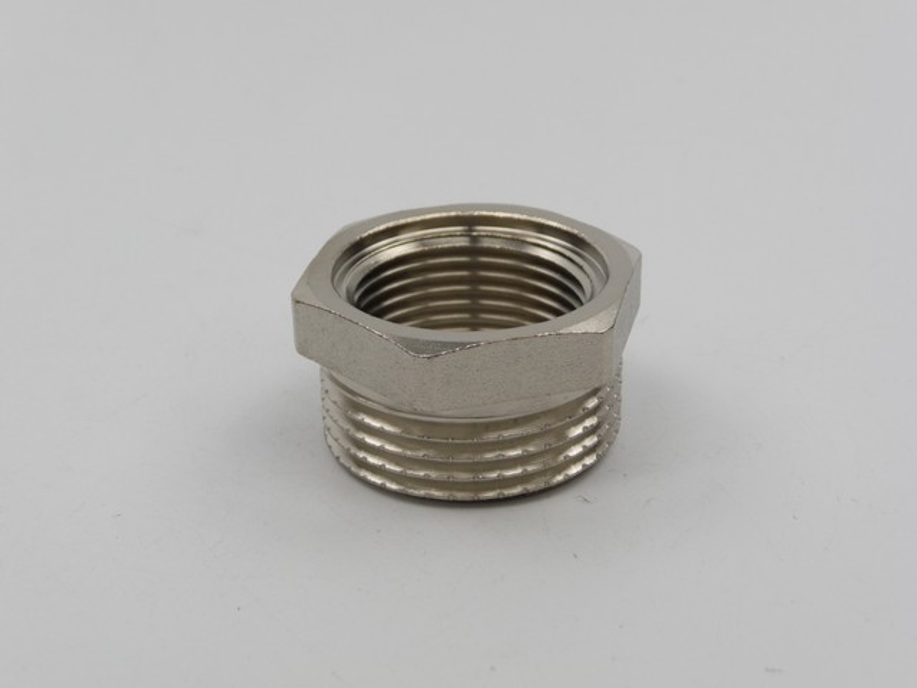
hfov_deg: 31.2
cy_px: 344
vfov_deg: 23.7
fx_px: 1642
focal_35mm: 62
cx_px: 458
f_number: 4.5
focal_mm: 10.5
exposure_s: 1/640
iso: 100
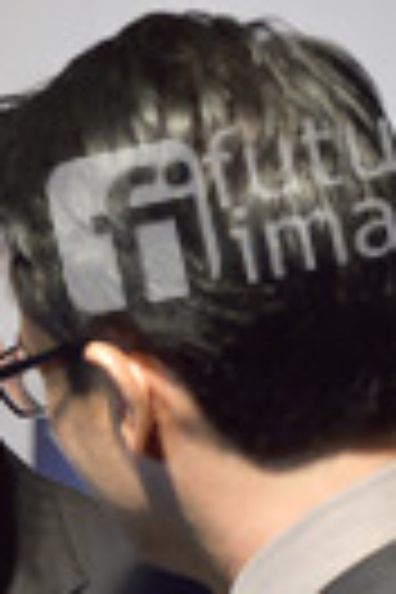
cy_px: 882
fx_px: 3102
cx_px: -128
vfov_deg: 10.6
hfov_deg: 7.2
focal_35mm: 188
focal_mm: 62
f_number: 4
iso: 400
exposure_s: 1/320
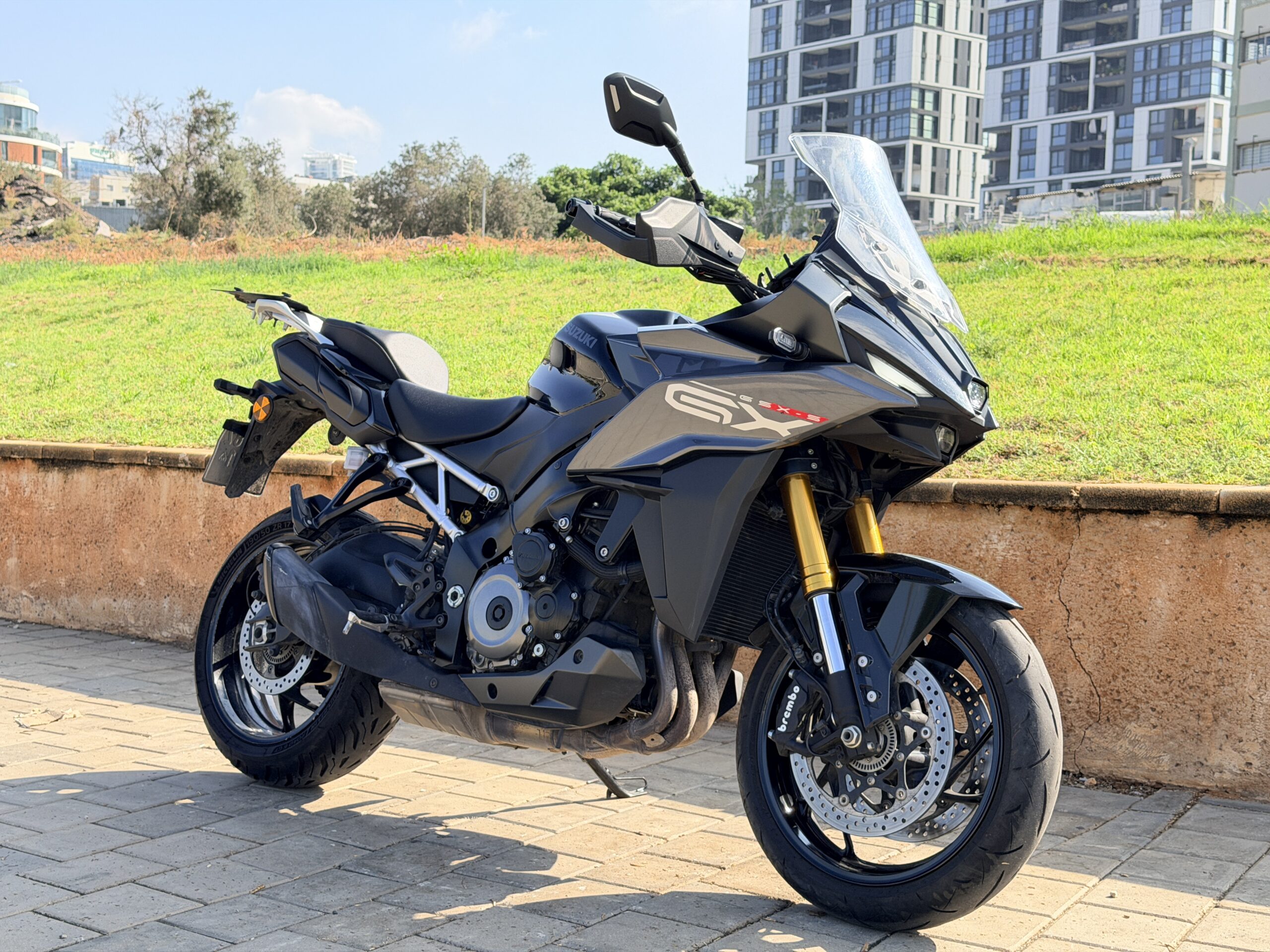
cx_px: 635
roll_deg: -0.4
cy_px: 476
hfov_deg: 39.7
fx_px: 1761
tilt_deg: -3.0
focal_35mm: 48
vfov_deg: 30.3
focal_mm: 6.76
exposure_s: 1/1642
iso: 100
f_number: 1.78
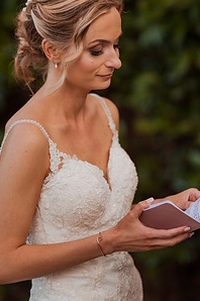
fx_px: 1704
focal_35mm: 204
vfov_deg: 10.1
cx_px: 91
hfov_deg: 6.7
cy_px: 111
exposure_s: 1/1000
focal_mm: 135
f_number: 1.8
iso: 320
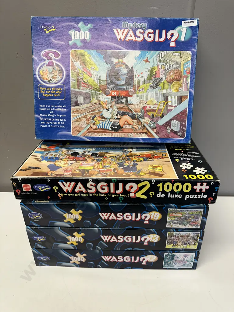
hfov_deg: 56.8
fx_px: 216
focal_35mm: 24
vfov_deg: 71.6
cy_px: 156
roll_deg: -0.3
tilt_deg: -27.3
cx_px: 117
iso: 125
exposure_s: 1/100
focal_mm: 6.86
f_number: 1.78
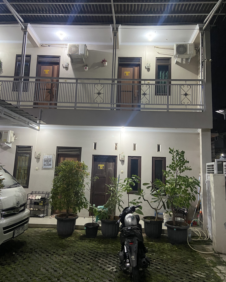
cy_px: 134
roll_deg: -1.7
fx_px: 234
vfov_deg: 62.2
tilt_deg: +10.0
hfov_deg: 51.5
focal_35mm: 28
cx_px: 116
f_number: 1.8
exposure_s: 1/33
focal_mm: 4.25
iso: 500
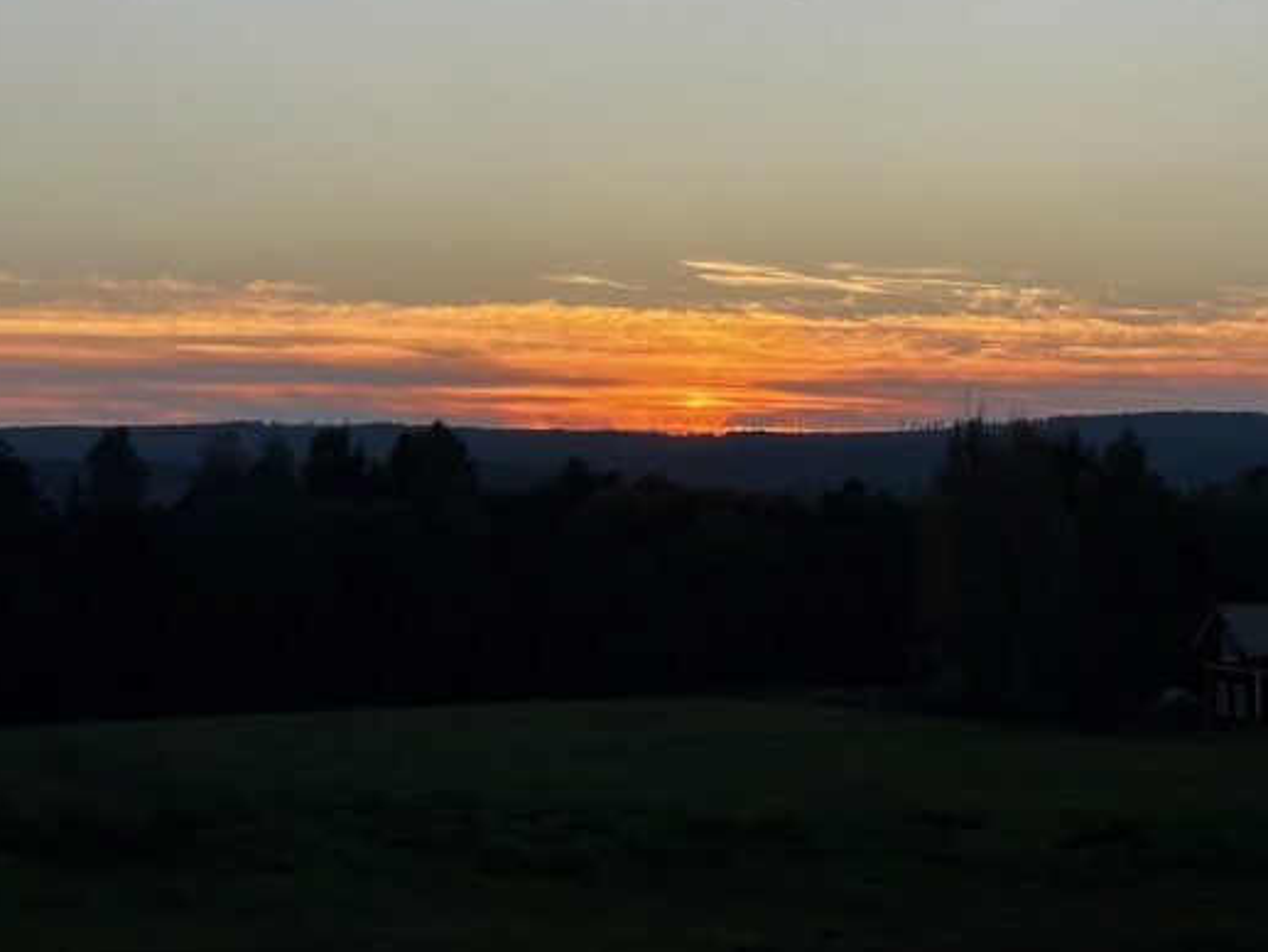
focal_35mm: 95
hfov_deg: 20.6
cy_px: 299
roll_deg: +0.0
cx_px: 687
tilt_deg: +3.8
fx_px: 3481
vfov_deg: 15.5
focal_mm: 6.86
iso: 64
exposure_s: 1/1212
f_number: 1.78
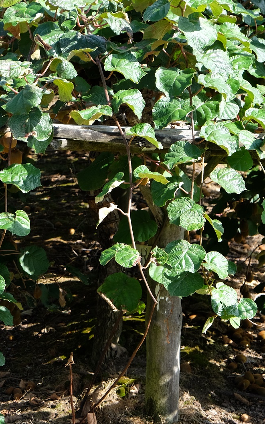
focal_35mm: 128
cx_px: -50
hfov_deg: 10.1
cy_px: 213
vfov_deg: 16.3
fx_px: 1478
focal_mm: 55
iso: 200
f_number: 5.6
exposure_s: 1/150
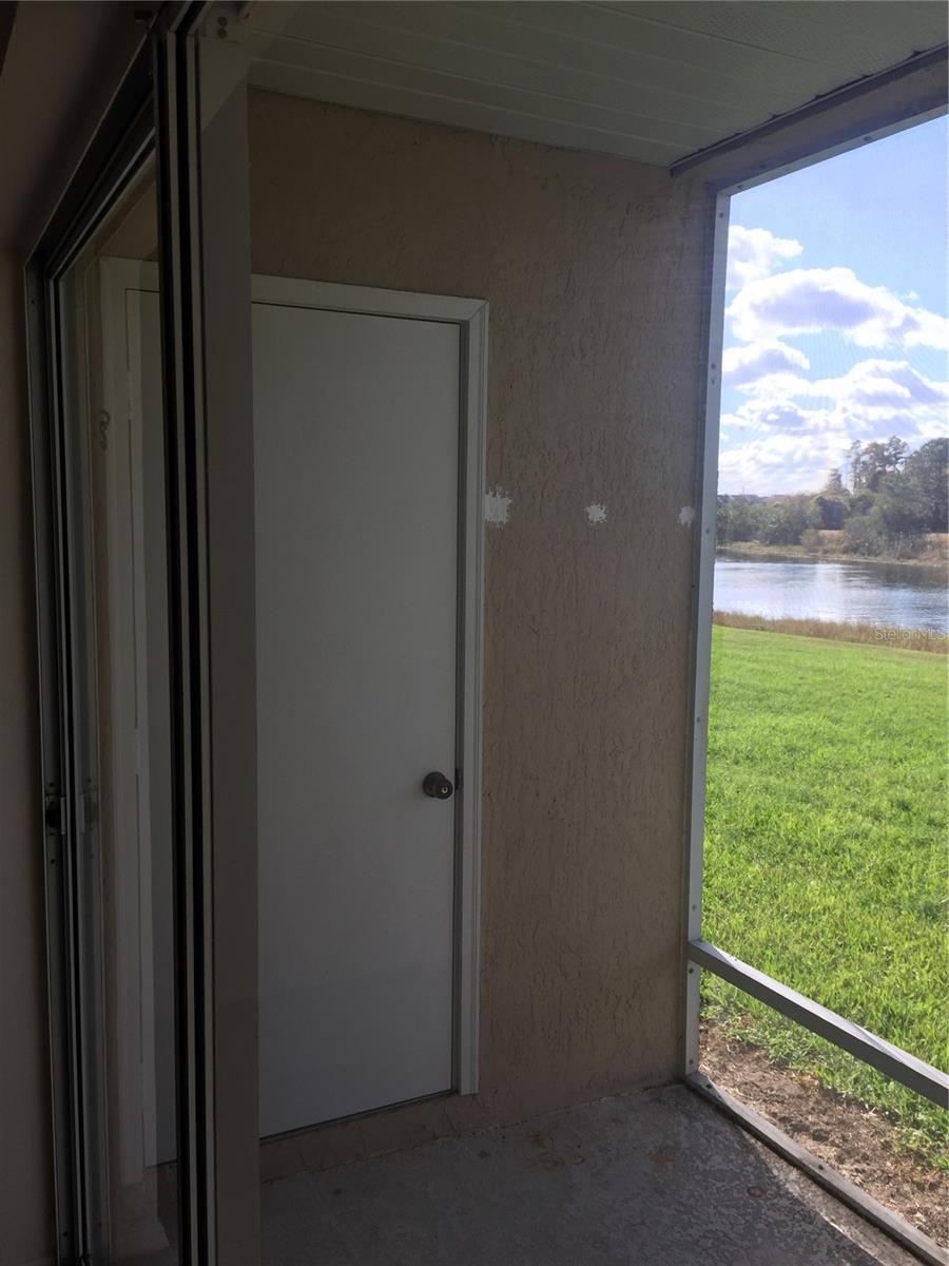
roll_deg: +0.0
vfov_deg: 61.7
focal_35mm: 29
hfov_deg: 48.2
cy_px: 633
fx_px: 1060
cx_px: 474
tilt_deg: -5.6
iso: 32
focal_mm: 4.15
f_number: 2.2
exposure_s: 1/527
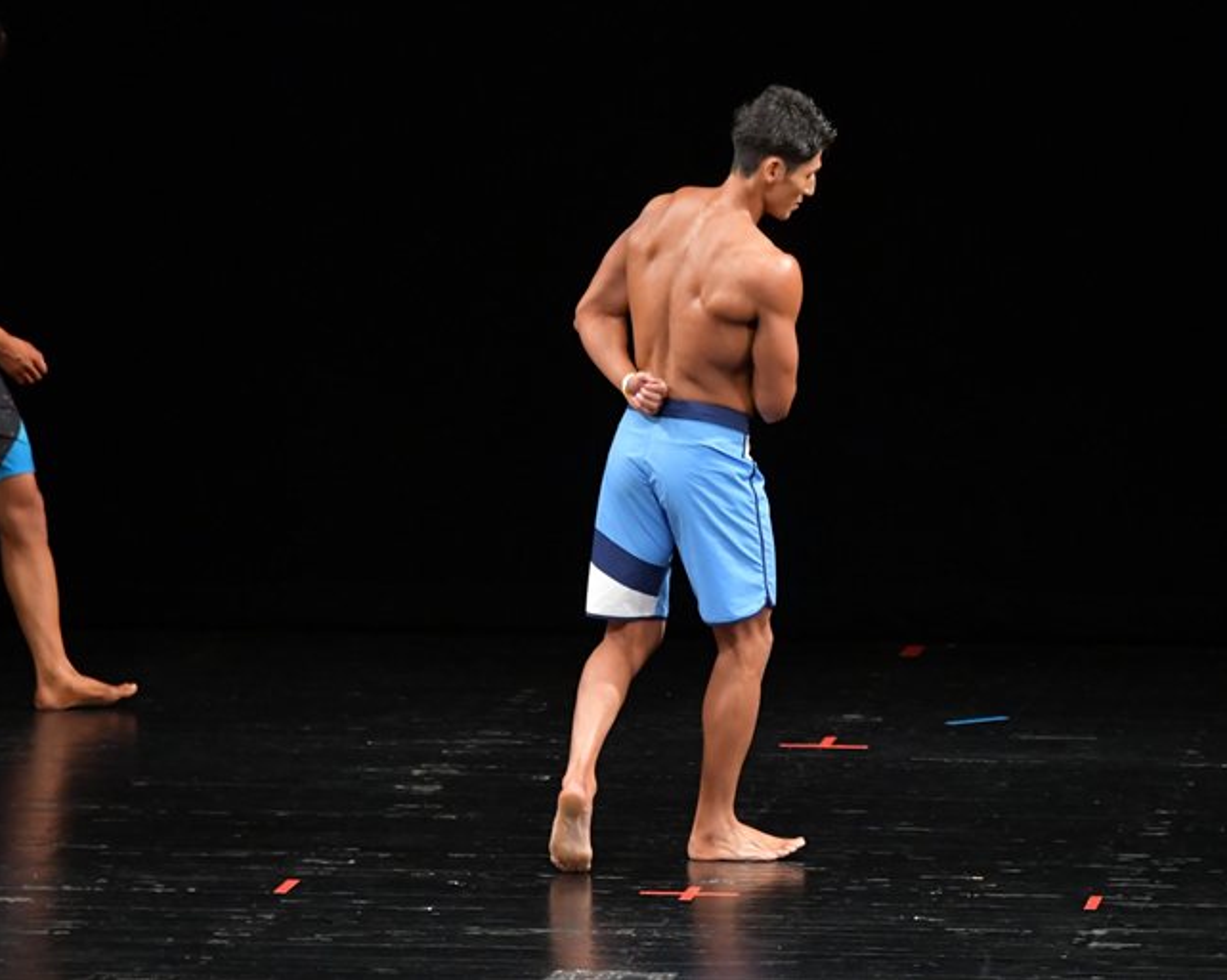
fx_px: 10490
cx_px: 737
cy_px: 489
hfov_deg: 6.7
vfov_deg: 5.4
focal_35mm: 289
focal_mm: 170
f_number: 5.6
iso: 3200
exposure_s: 1/400
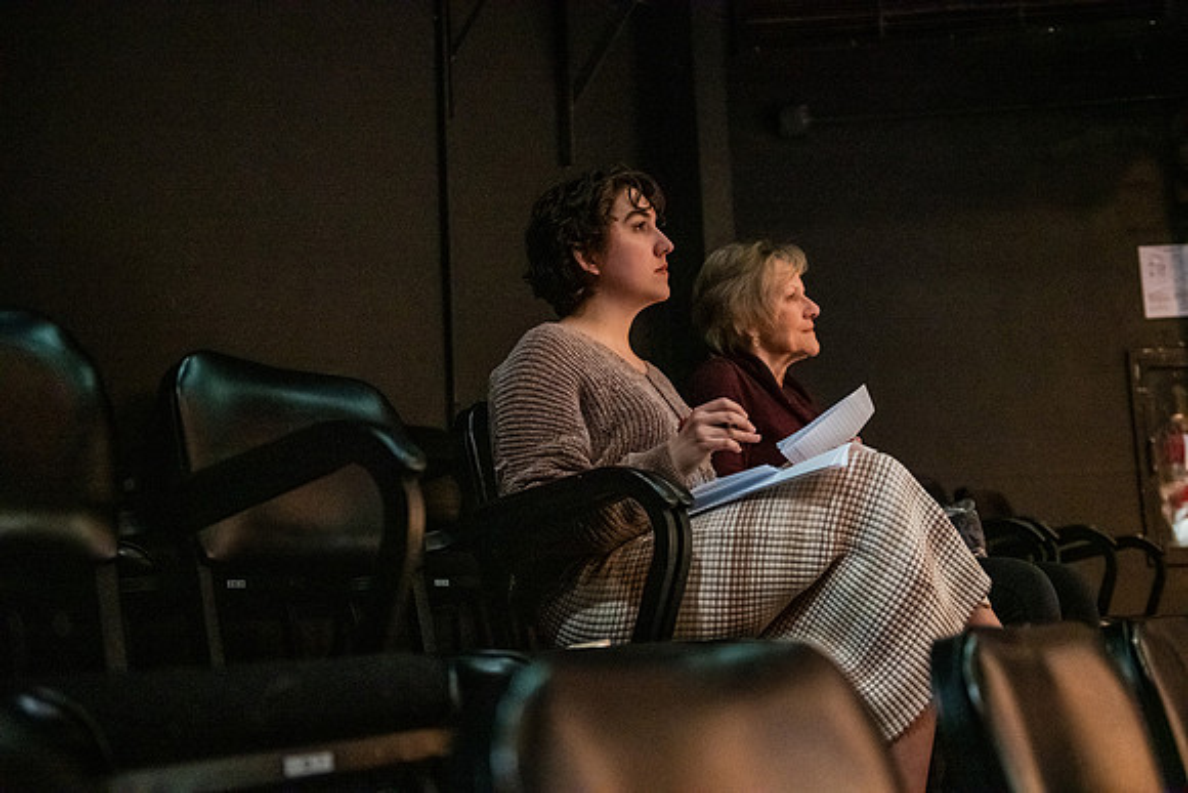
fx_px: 1485
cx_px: 594
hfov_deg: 43.6
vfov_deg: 29.9
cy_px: 396
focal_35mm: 45
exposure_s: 1/100
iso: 8000
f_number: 2.8
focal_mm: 45
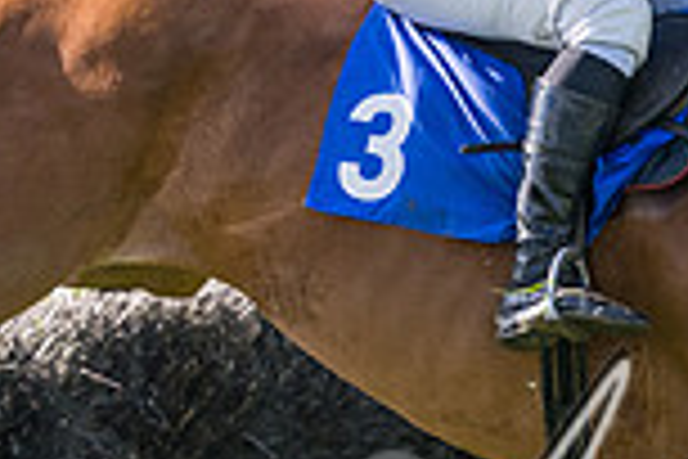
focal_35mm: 360
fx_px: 6879
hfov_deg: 5.7
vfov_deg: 3.8
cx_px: 957
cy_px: 130
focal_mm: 72
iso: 400
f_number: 4
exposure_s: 1/2000
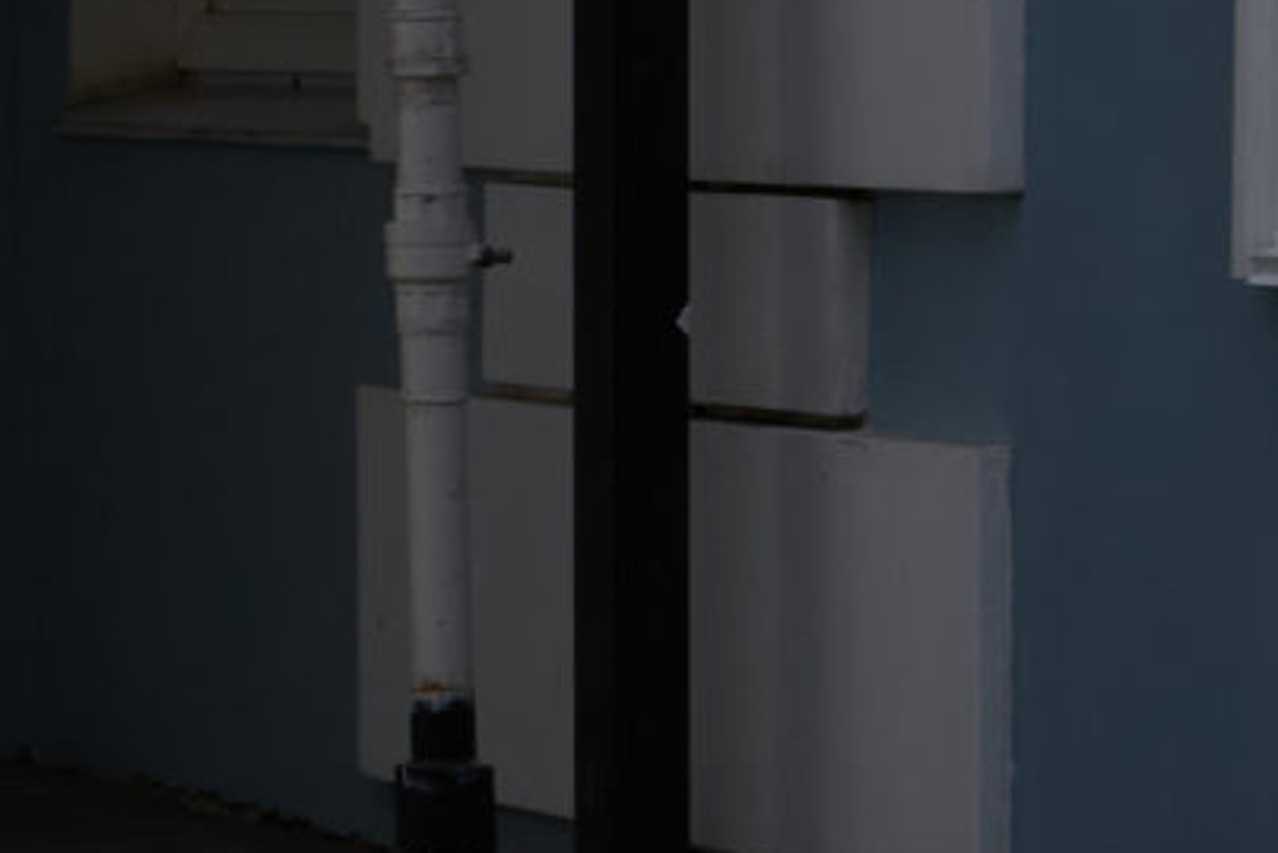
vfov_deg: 5.4
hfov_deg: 7.2
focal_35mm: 254
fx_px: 9020
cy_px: 147
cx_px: -2562
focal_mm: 40
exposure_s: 1/350
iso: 400
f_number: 16
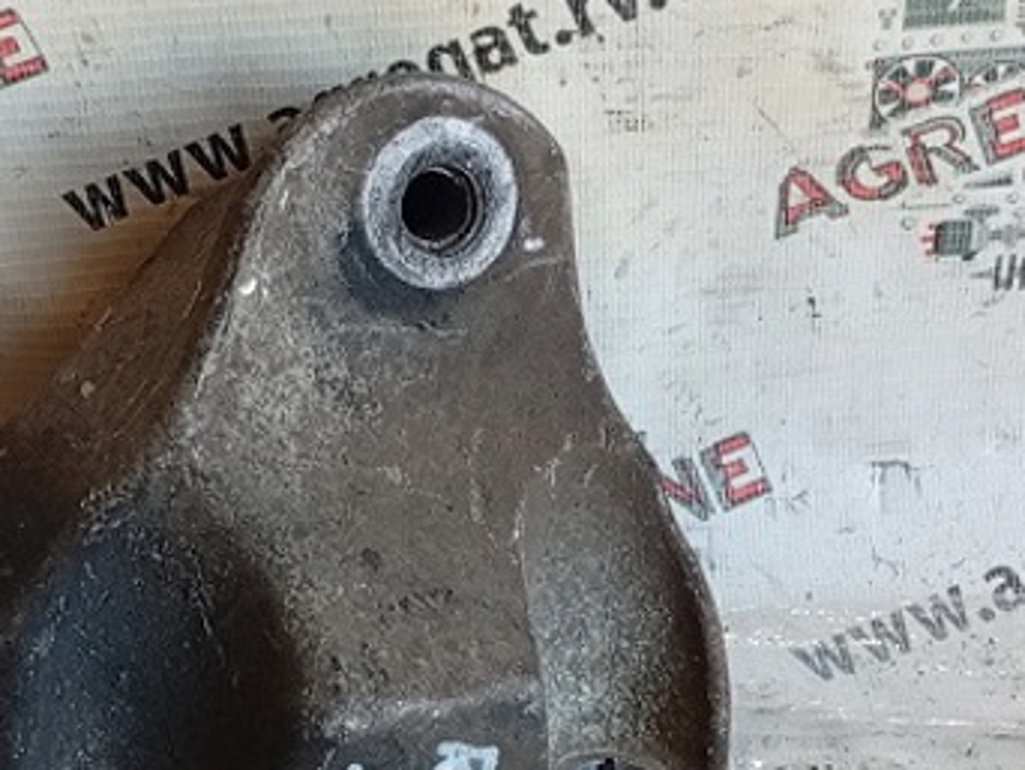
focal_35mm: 97
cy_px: 569
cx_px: 331
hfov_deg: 20.1
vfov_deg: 15.2
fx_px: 2874
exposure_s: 1/50
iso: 178
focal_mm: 3.96
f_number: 1.8
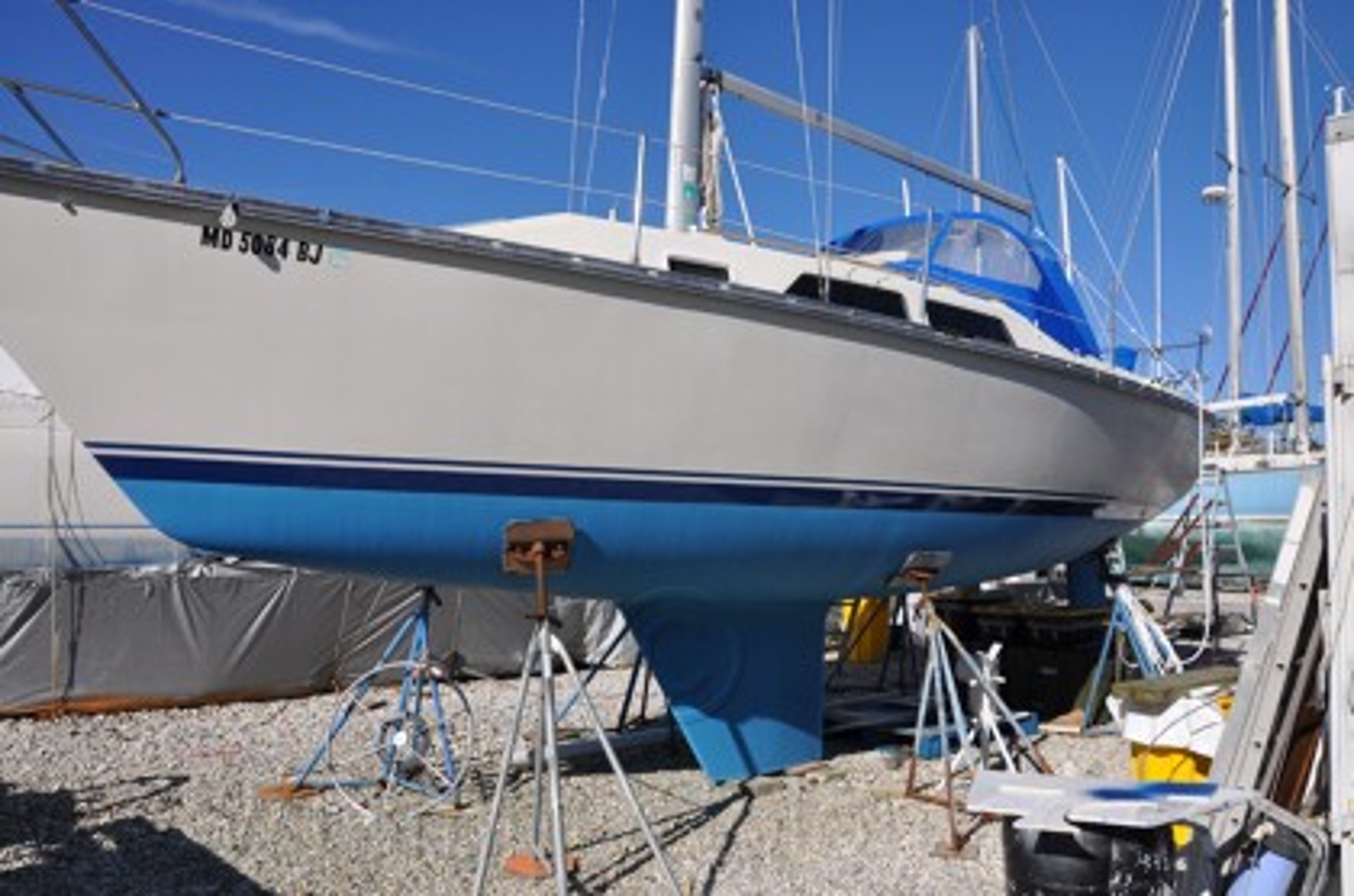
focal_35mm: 27
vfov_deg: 47.7
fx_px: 1013
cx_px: 677
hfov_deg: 67.5
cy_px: 448
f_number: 11
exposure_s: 1/500
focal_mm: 18
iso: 200
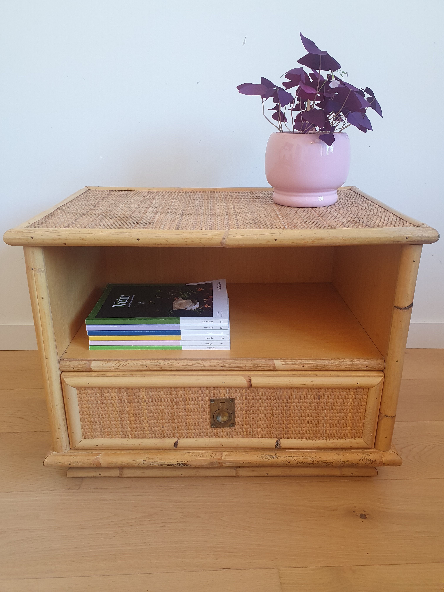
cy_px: 296
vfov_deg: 67.3
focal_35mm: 26
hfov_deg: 53.1
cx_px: 222
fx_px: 445
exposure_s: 1/50
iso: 160
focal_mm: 4.32
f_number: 2.4
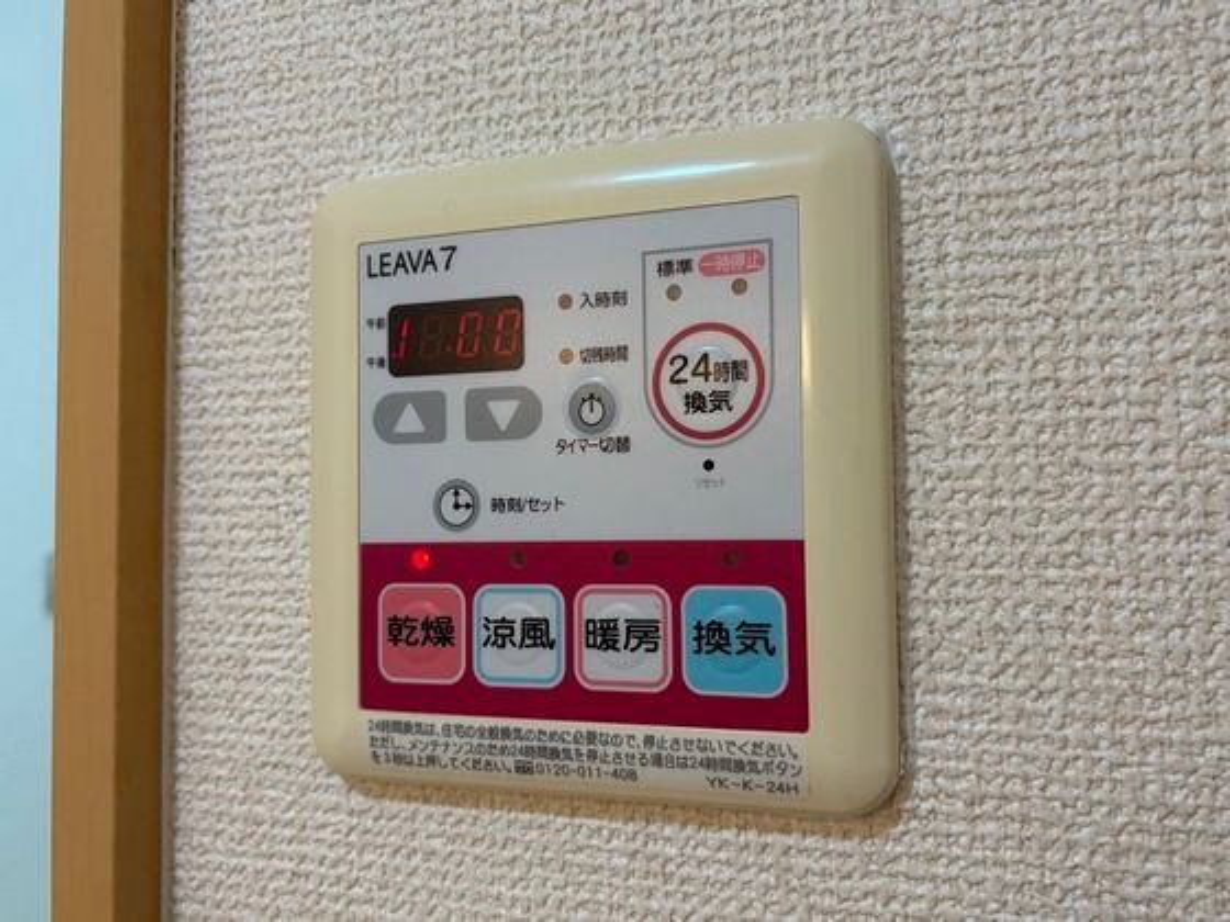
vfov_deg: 53.1
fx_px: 924
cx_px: 615
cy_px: 461
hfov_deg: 67.3
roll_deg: +1.6
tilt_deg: +2.5
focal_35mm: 26
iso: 100
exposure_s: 1/120
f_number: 1.6
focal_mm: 5.96
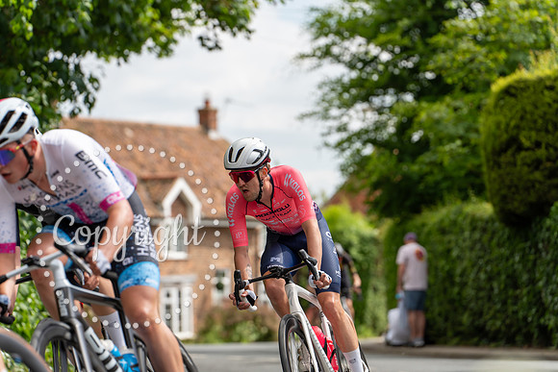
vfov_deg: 8.2
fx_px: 2589
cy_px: 186
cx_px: 279
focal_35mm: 167
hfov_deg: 12.3
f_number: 4
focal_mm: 167
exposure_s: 1/640
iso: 100
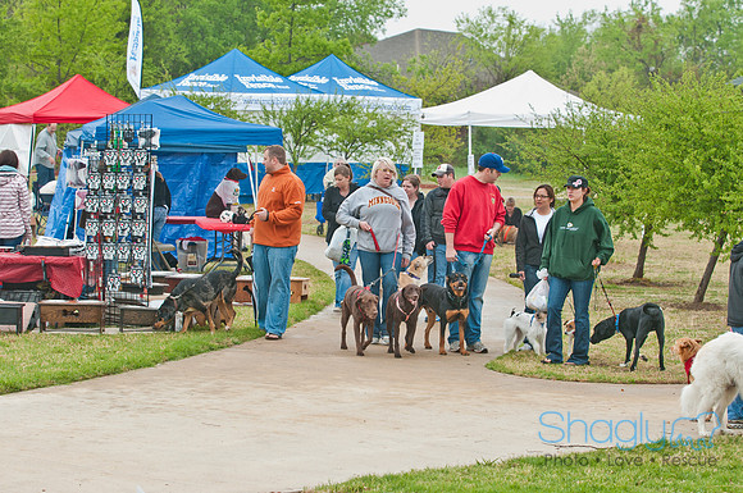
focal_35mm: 120
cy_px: 246
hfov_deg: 17.1
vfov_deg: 11.4
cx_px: 372
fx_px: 2473
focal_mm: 80
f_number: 5
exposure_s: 1/250
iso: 320
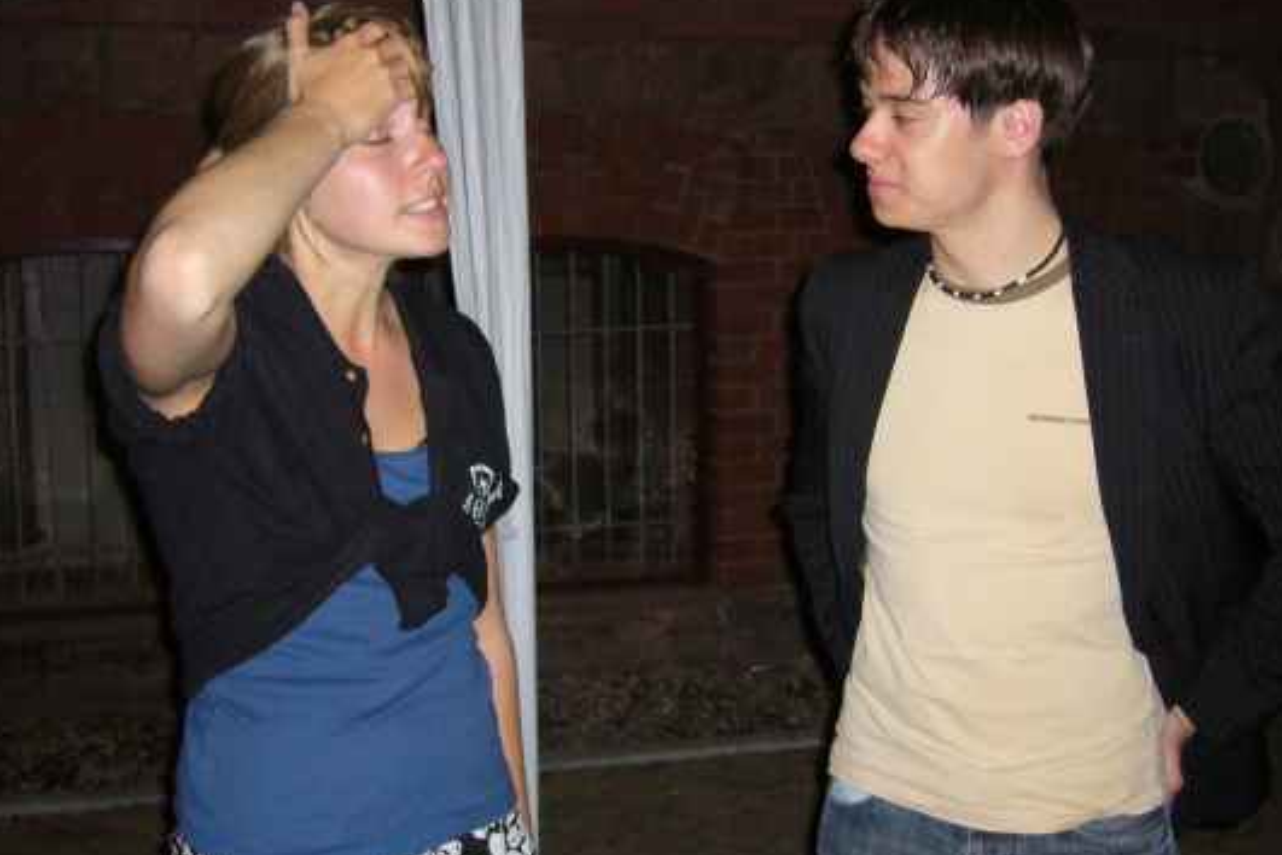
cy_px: 347
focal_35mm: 48
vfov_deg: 28.0
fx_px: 1709
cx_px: 635
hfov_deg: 41.1
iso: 200
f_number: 2.8
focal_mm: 5.8
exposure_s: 1/60
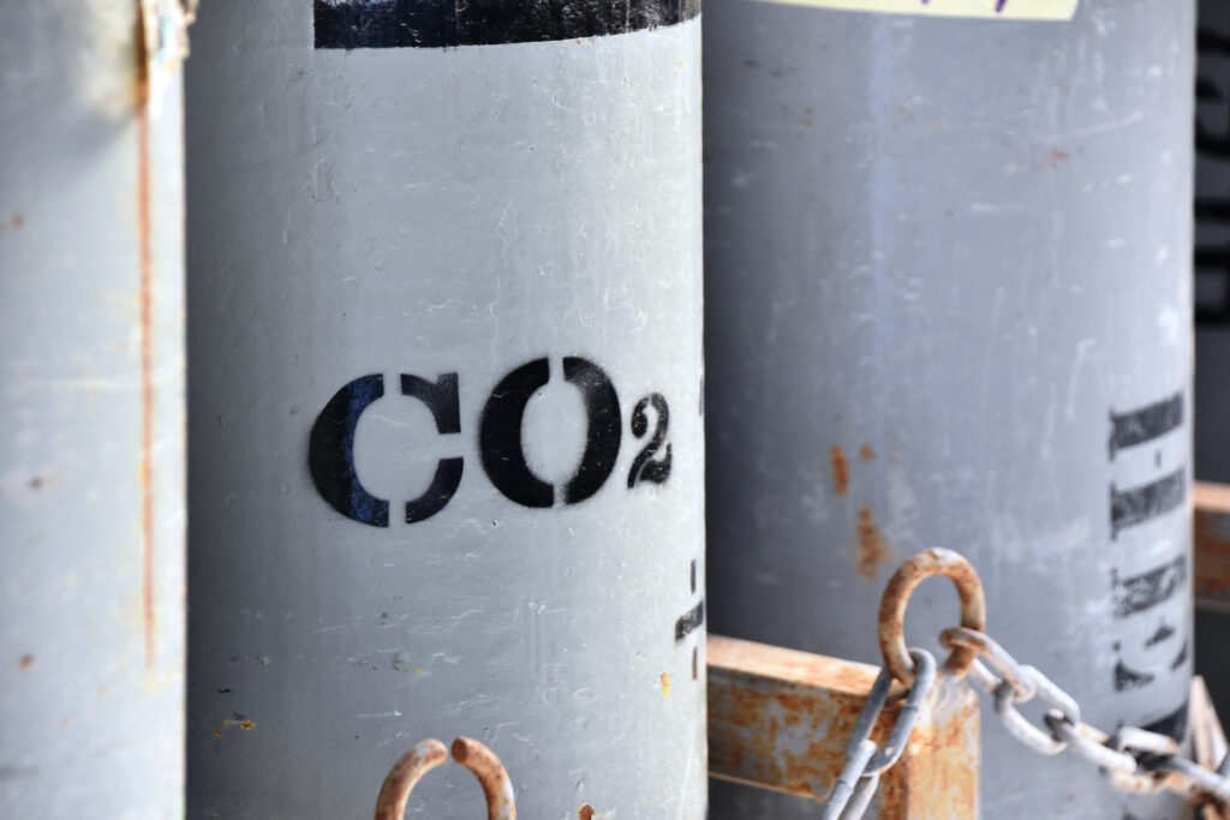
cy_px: 410
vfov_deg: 7.3
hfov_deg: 11.0
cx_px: 615
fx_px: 6407
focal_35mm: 188
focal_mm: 125
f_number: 8
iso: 800
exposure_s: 1/320
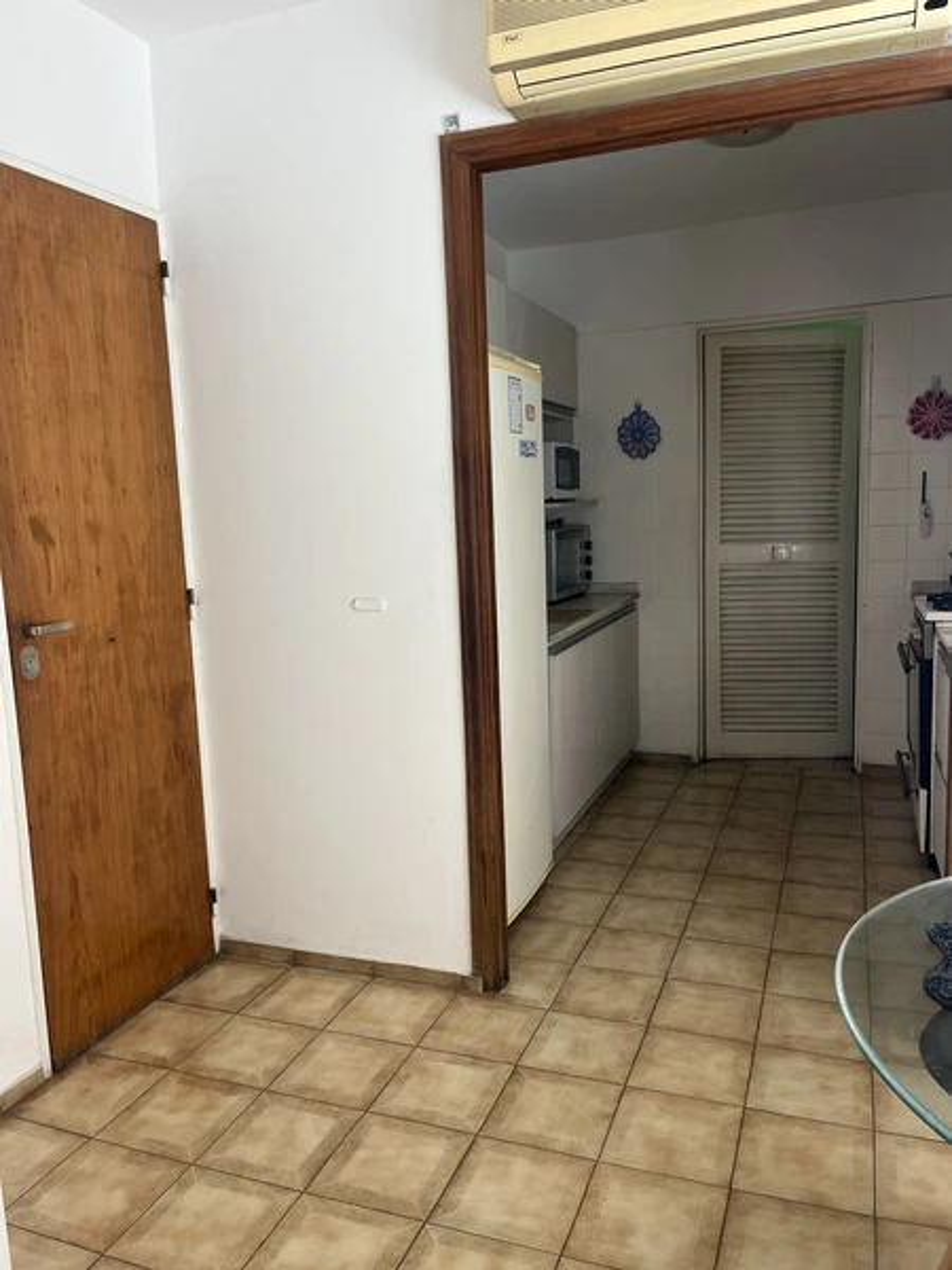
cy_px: 635
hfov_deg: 53.1
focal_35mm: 26
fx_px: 953
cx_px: 476
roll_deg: +2.3
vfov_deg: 67.3
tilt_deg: -8.7
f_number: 1.6
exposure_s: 1/122
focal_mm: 5.1
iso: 100
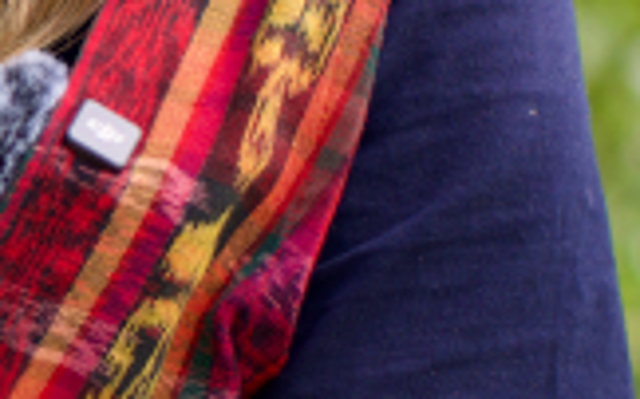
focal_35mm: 226
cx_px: -555
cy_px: 63
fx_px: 3939
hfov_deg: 8.9
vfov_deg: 5.8
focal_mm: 35
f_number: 1.4
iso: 125
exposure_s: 1/100
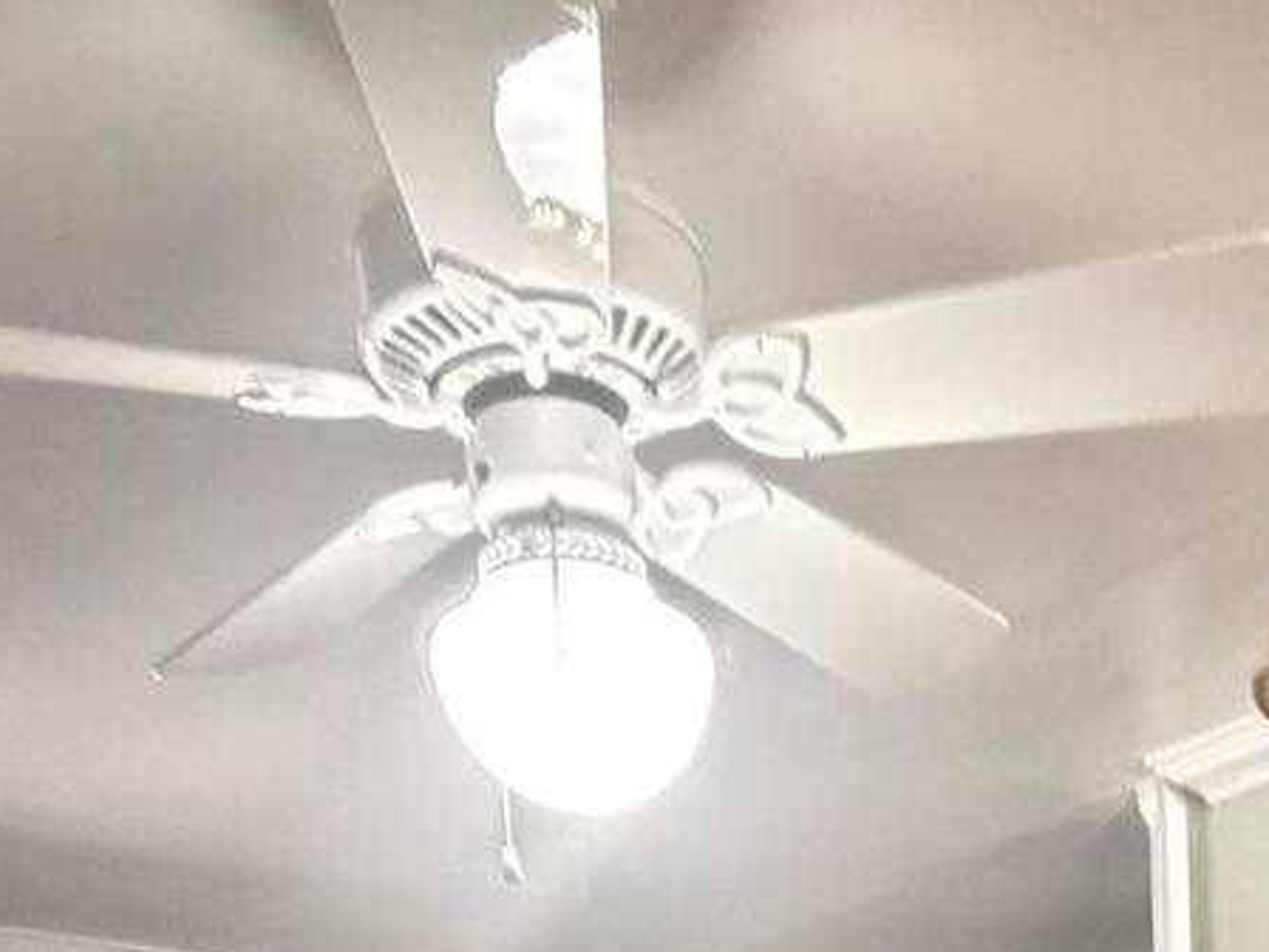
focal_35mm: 64
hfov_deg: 28.9
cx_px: 1164
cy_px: 2077
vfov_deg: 15.9
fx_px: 2346
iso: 1600
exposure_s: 1/40
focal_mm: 2.22
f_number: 2.2
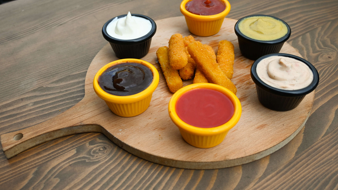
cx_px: 168
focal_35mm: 37
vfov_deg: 32.4
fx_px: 327
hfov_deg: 54.6
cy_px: 97
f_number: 4.2
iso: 220
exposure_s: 1/1000
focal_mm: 23
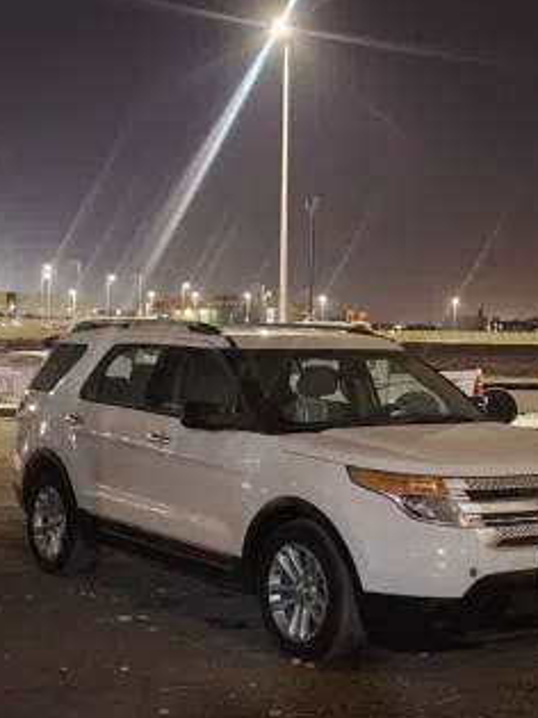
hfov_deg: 24.0
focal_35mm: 61
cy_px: 413
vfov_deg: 31.6
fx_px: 1265
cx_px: 328
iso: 8448
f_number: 1.75
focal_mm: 5.25
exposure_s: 1/10
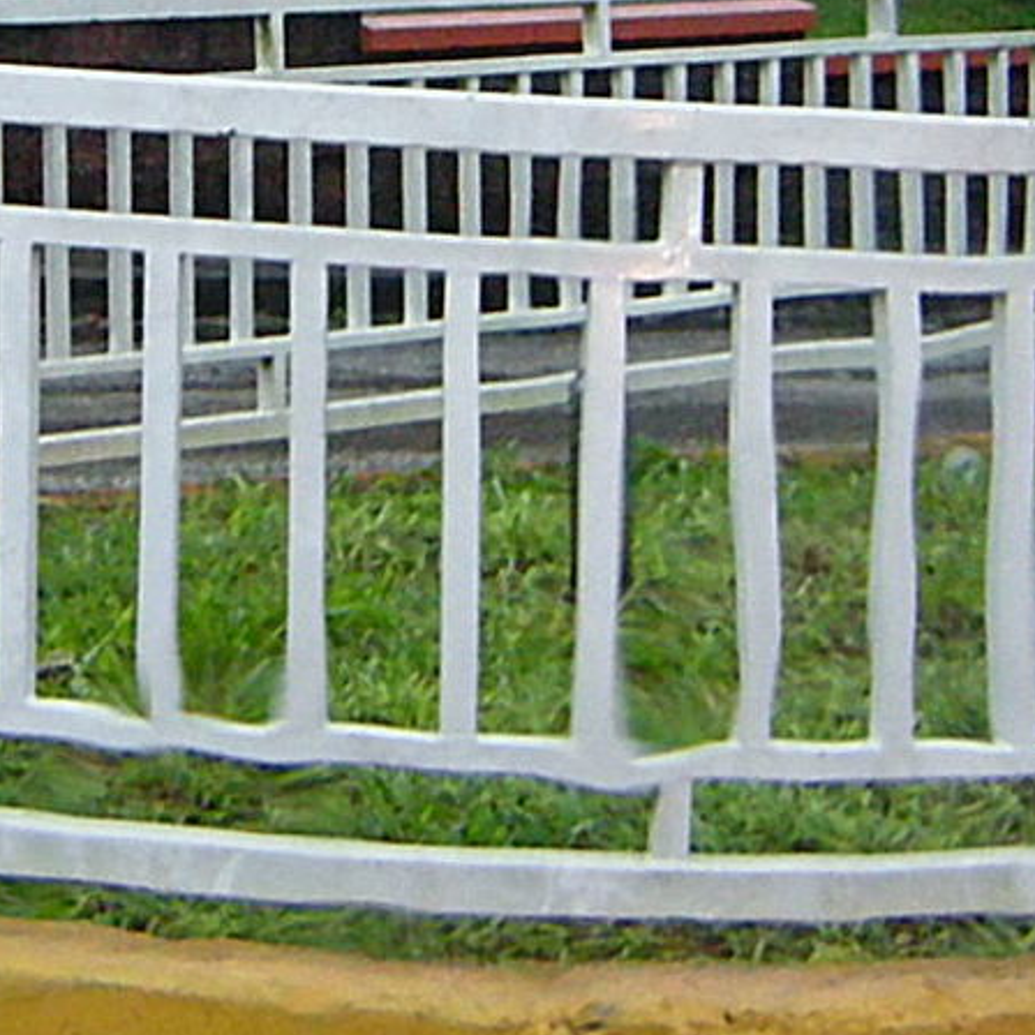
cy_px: -74
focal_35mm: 106
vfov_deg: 16.0
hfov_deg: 16.3
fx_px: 3586
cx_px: 164
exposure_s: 1/8.1
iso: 398
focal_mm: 4.7
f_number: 2.8
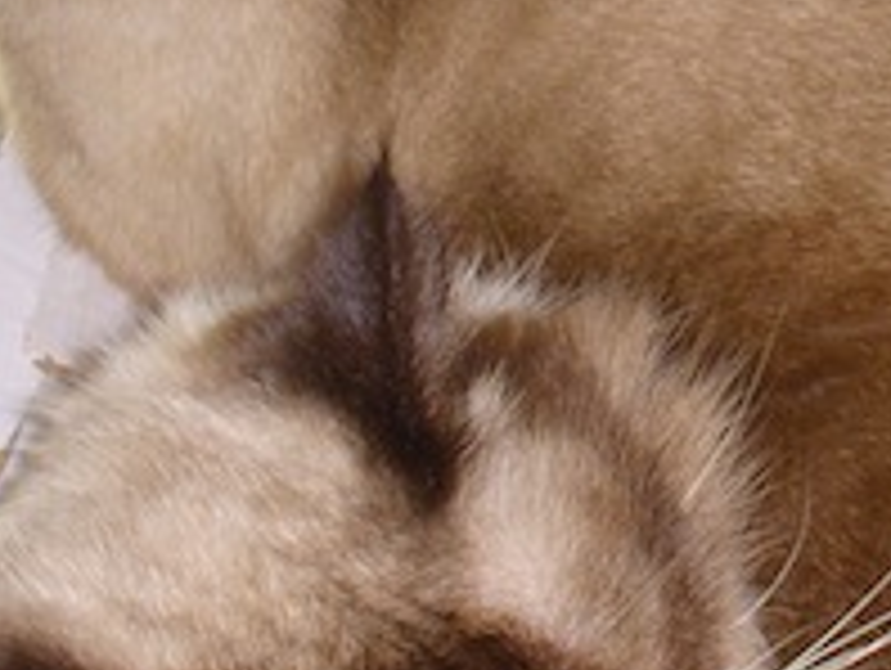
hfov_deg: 16.7
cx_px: 914
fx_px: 2964
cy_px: 166
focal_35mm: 115
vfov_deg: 12.9
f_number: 3.3
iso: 100
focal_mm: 6.3
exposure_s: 1/30
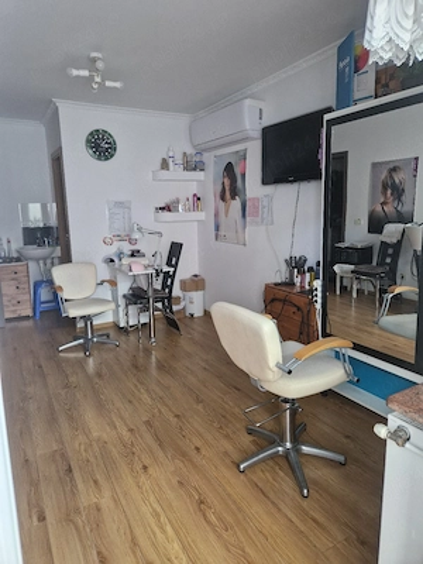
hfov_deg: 58.9
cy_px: 282
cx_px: 212
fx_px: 375
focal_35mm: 23
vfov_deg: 73.9
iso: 320
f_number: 1.8
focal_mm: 5.4
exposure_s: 1/100
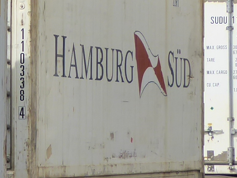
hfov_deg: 6.5
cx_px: -81
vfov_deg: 4.9
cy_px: 86
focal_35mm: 301
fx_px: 2062
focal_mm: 10.3
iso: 125
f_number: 4.2
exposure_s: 1/500
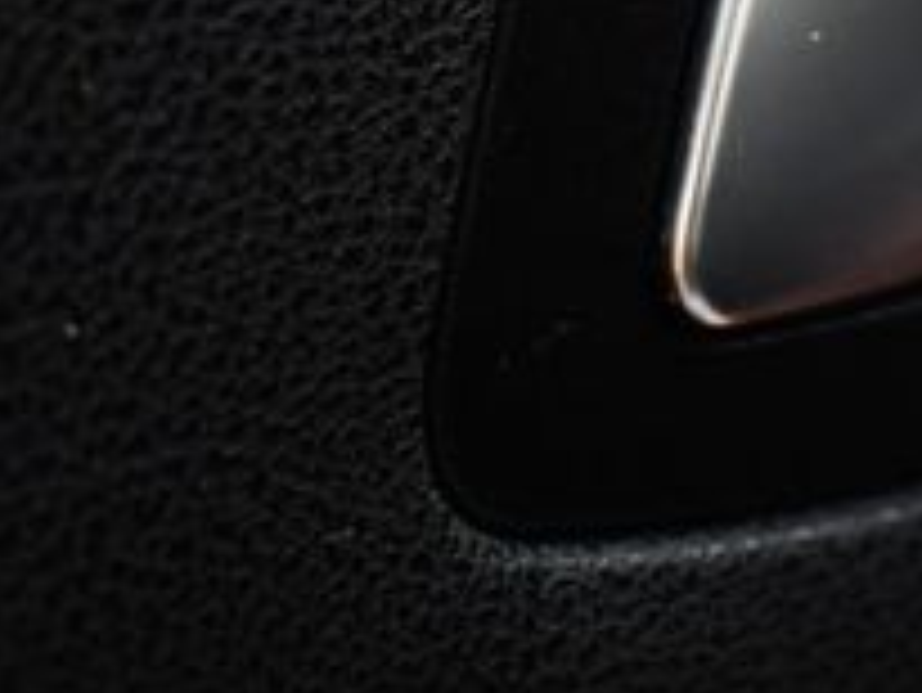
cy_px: -140
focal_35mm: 129
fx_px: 3438
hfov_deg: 14.7
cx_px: 1142
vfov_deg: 11.3
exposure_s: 1/250
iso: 450
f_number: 4.2
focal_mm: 29
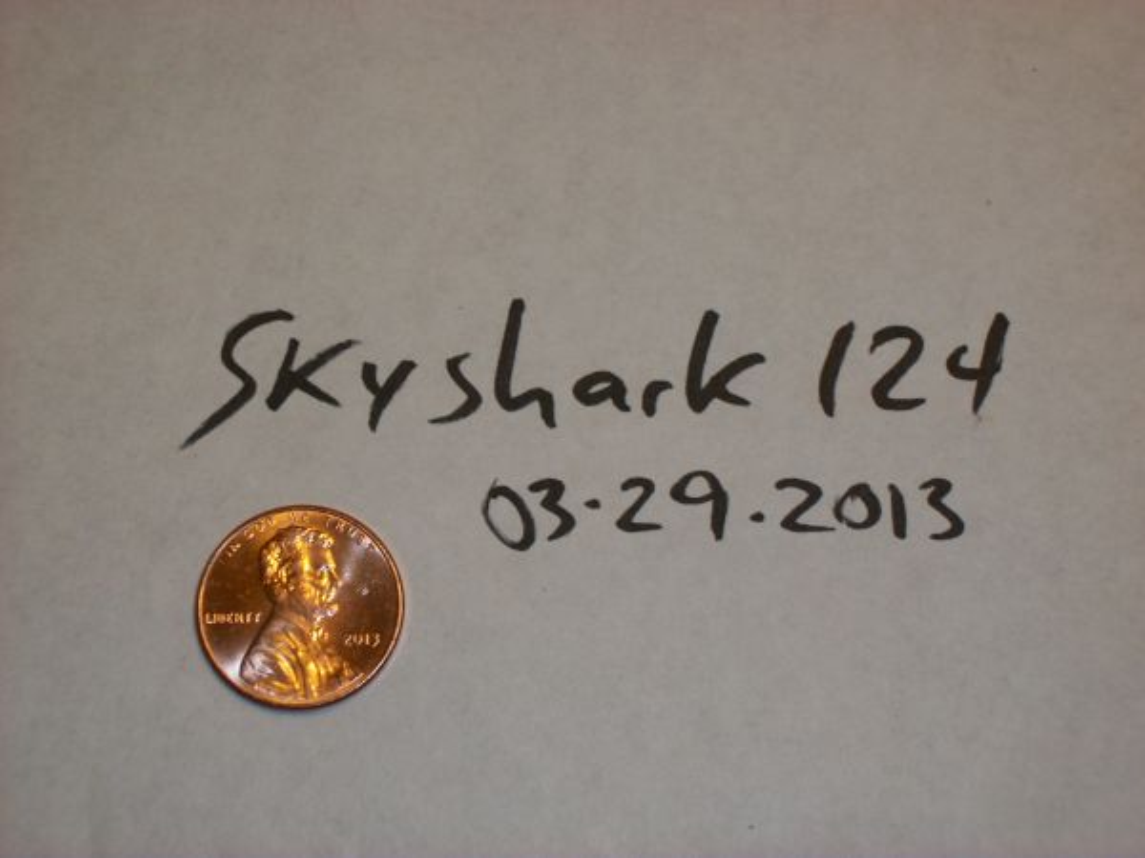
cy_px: 429
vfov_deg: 19.1
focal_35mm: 77
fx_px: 2547
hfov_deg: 25.3
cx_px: 572
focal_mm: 13.7
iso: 80
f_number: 4.6
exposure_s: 1/60
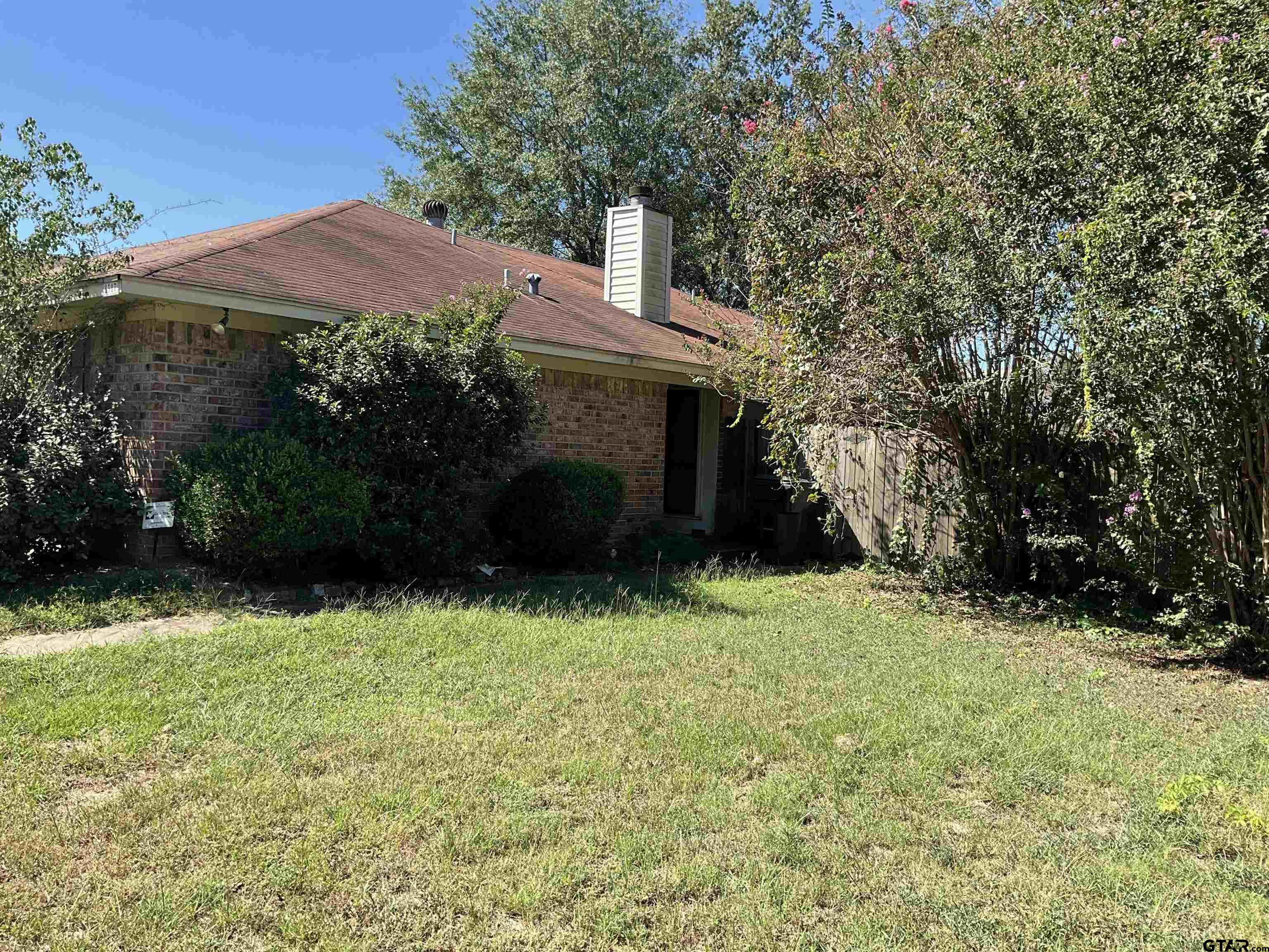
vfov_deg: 48.2
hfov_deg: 61.7
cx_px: 634
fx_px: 1063
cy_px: 476
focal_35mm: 29
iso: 25
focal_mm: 3
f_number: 1.8
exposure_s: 1/700
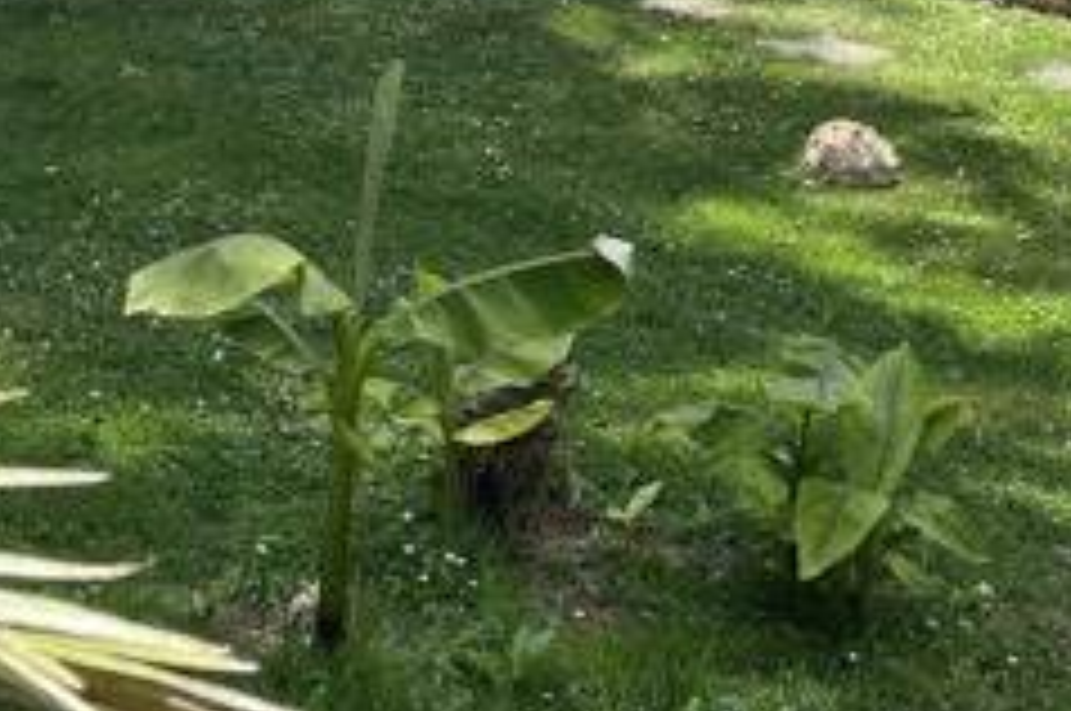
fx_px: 2704
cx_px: 45
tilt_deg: -8.9
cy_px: -446
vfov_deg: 13.8
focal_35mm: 91
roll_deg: -2.0
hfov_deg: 21.7
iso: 50
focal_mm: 5.1
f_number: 1.6
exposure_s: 1/1212
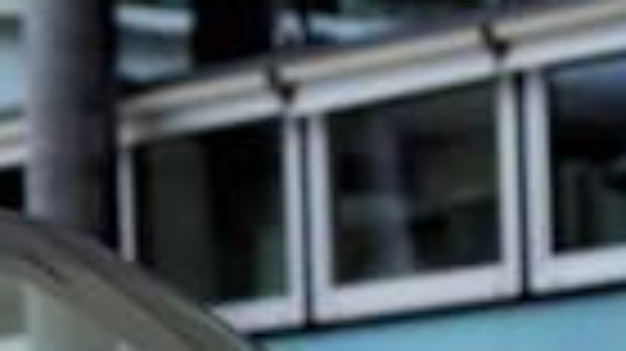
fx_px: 6238
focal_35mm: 376
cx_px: -131
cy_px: 657
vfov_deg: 3.2
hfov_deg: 5.7
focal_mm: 52
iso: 400
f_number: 4
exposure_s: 1/60
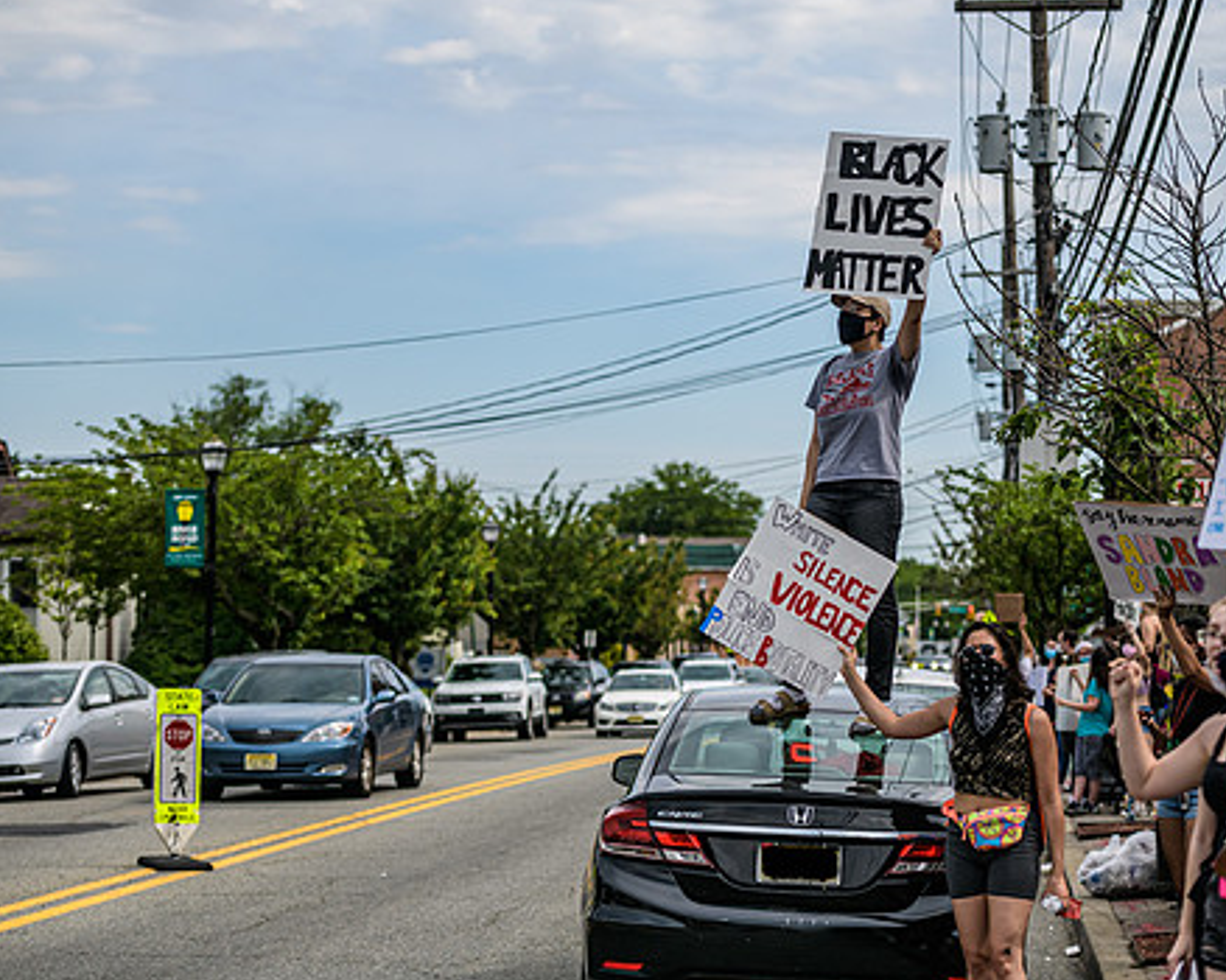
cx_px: 756
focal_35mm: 87
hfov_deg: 21.9
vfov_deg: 17.6
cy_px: 461
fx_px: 3155
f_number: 3.2
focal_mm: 70
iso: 200
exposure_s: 1/6400
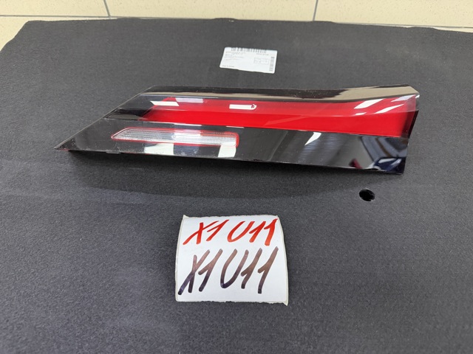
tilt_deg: -54.7
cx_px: 236
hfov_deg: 71.6
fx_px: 328
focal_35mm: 24
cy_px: 177
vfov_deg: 56.8
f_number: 1.78
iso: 800
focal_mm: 6.76
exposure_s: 1/50
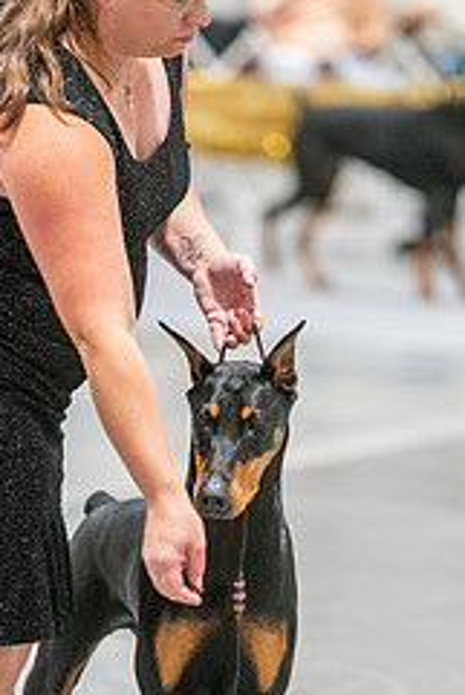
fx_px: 7216
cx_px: 231
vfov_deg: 5.5
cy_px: 456
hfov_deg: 3.7
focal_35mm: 373
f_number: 2.8
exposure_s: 1/250
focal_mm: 200
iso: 6400
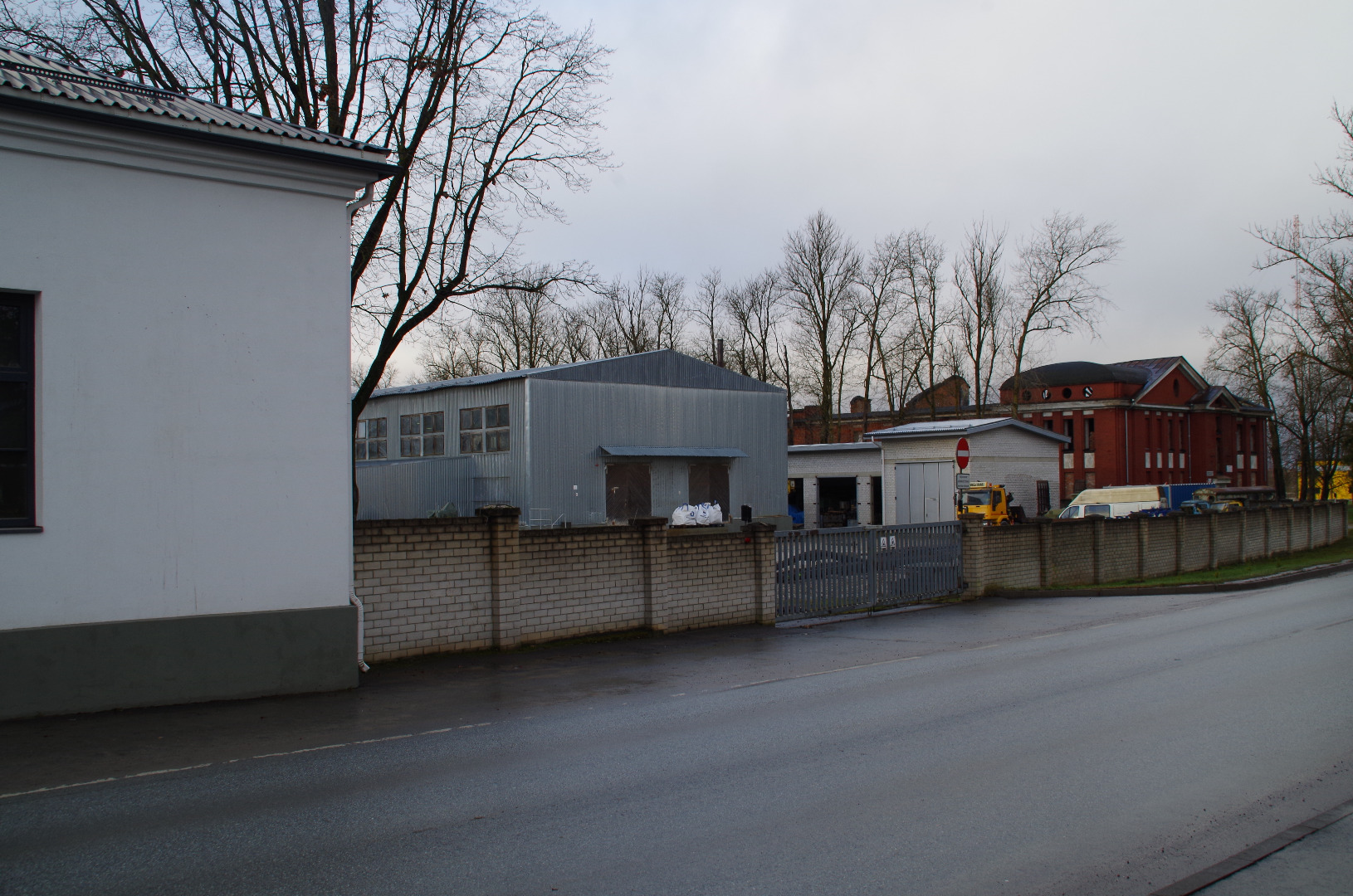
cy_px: 448
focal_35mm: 36
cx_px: 676
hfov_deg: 53.2
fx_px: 1350
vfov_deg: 36.7
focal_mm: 24
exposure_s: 1/80
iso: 250
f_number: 11
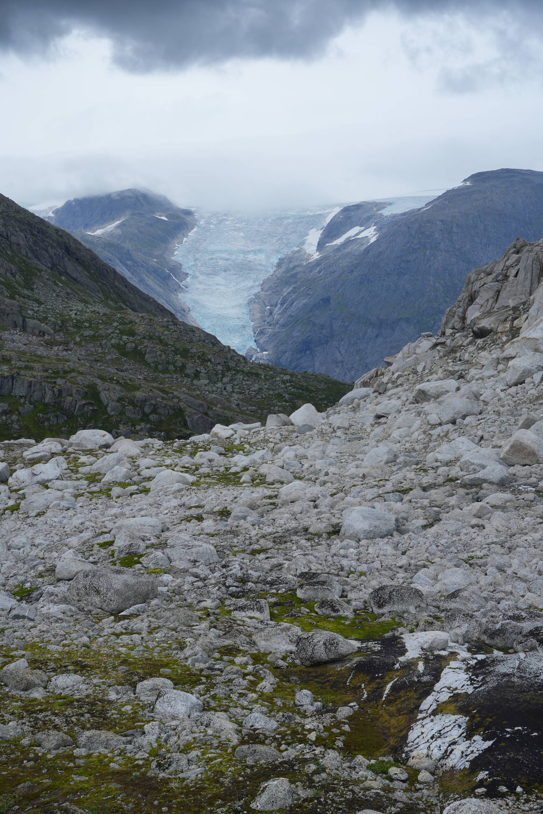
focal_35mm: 50
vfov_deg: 39.6
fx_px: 1131
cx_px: 272
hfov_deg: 27.0
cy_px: 407
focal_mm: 50
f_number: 11
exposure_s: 1/50
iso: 100
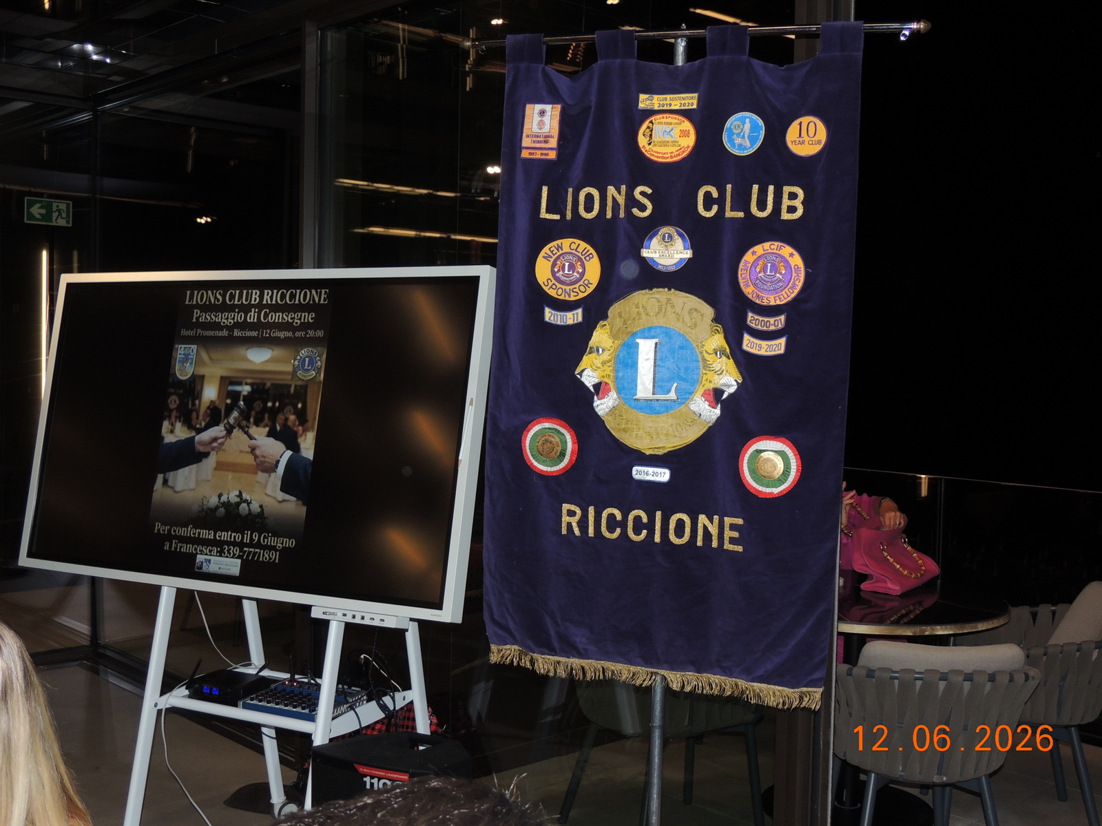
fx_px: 1273
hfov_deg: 46.8
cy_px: 413
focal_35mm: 40
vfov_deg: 36.0
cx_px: 551
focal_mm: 7.1
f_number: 3.3
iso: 200
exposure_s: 1/30
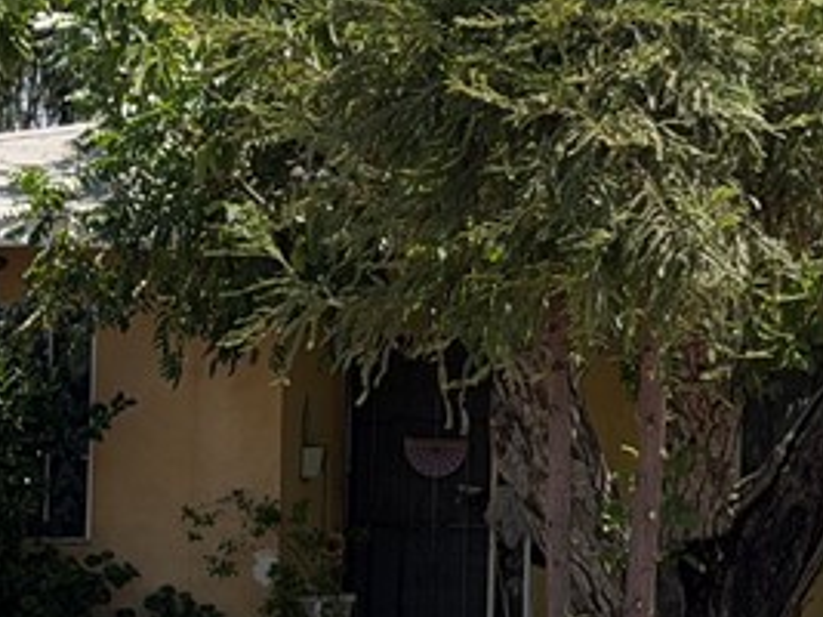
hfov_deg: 10.6
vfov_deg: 8.1
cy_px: 182
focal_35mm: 184
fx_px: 4373
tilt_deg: +3.2
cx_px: 959
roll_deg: -0.5
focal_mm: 6.76
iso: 64
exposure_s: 1/2865
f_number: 1.78
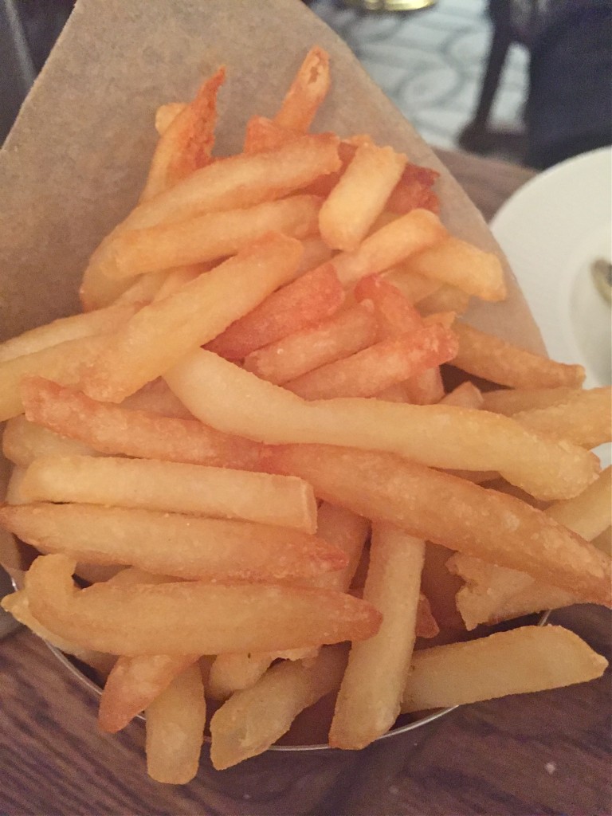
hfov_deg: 48.2
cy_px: 408
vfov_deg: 61.7
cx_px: 306
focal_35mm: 29
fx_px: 684
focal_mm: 4.15
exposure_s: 1/17
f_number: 2.2
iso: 400
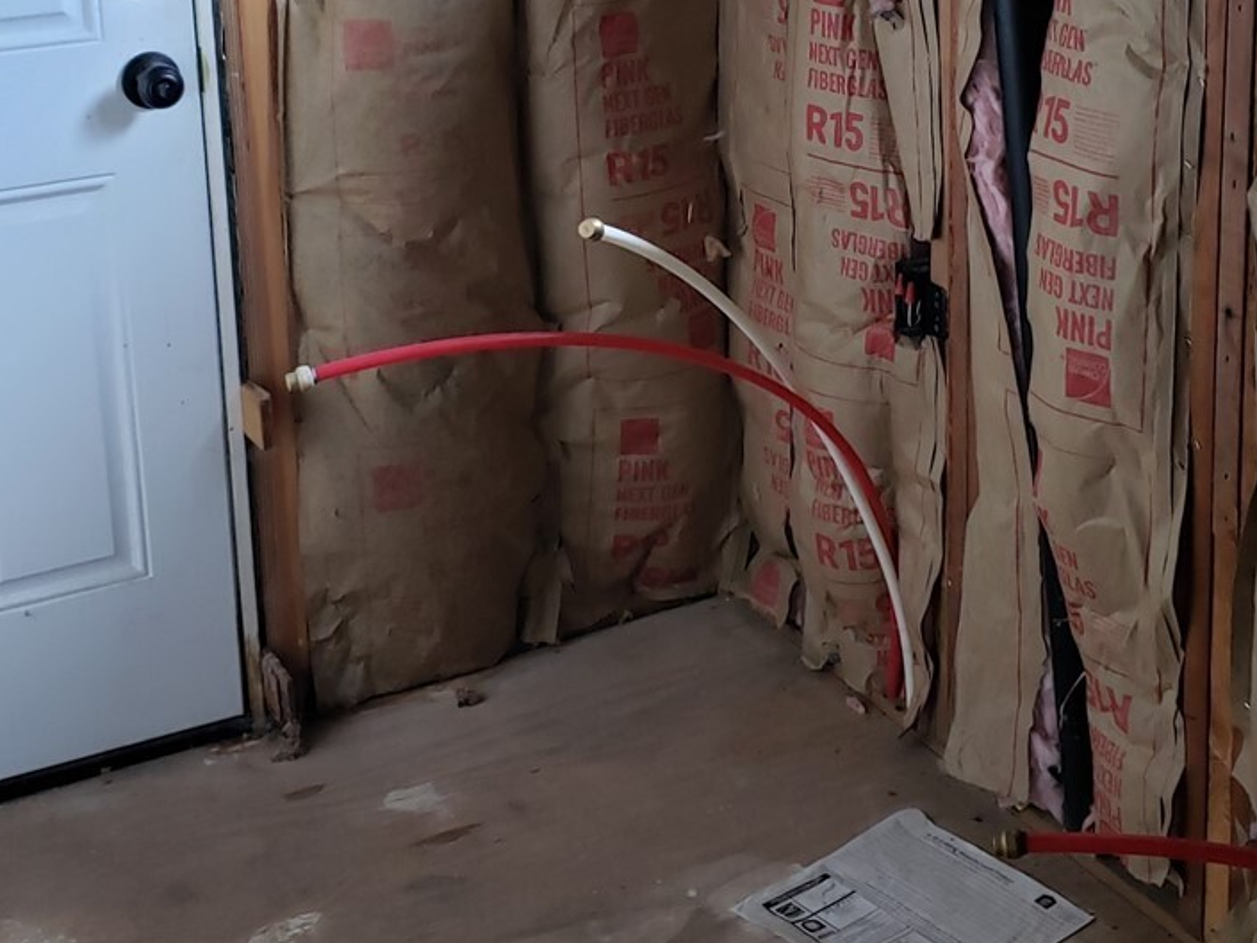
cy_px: 180
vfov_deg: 24.4
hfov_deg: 32.6
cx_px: 763
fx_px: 2143
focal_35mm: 59
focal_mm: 4.3
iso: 200
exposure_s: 1/48
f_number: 1.5
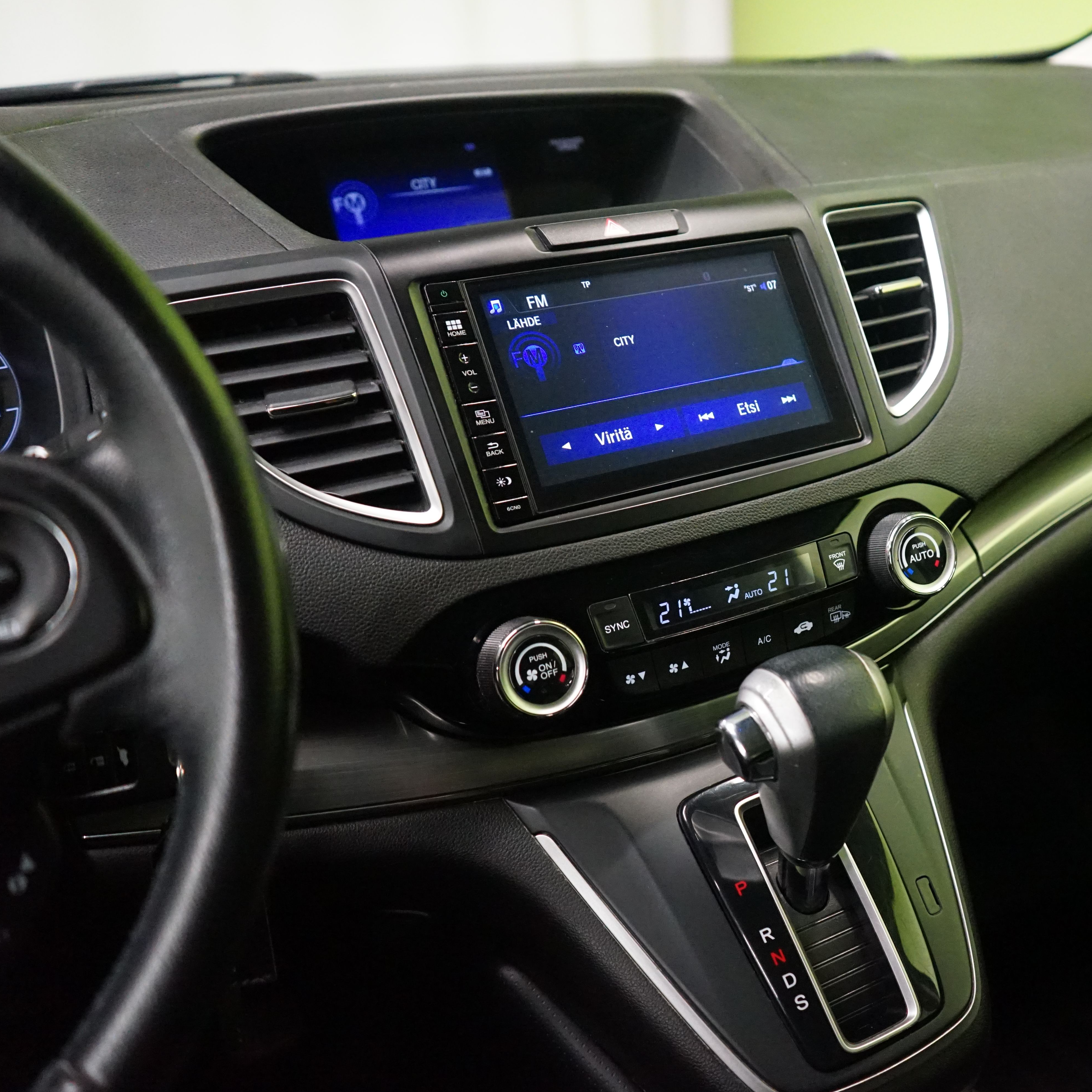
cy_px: 545
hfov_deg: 44.7
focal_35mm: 36
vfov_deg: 46.0
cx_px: 797
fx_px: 1285
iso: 6400
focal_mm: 28
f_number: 3.5
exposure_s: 1/80
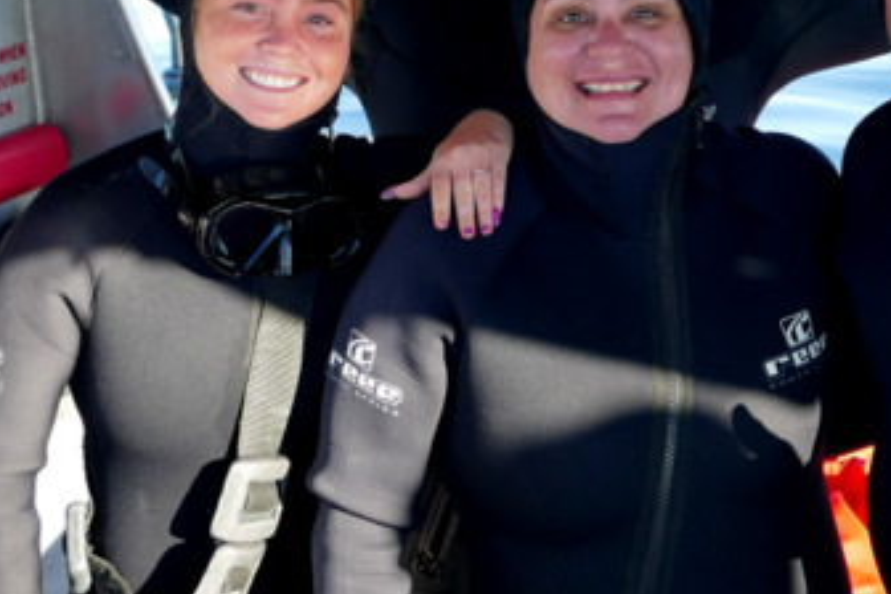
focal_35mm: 59
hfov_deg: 33.0
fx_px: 1460
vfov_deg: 22.5
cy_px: 85
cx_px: 705
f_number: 3
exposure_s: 1/320
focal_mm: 12.12
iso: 125
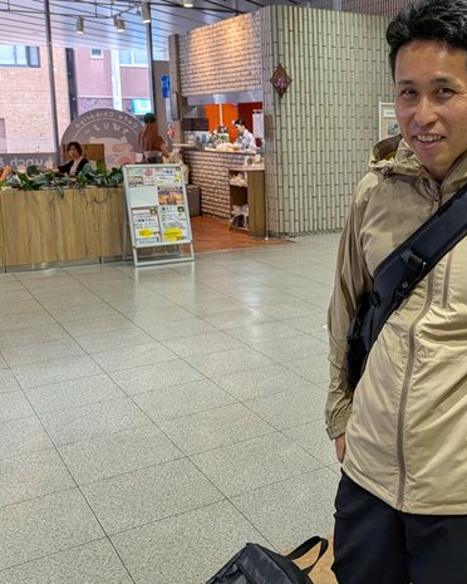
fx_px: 674
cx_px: 396
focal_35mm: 39
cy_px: 224
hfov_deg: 36.5
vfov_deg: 46.5
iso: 80
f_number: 1.7
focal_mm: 4.53
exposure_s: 1/120
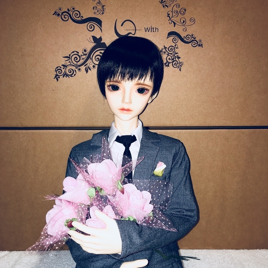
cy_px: 157
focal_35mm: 35
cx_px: 131
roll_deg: +0.5
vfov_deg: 47.0
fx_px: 307
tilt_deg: -15.2
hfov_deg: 47.2
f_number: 2.2
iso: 25
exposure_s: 1/36
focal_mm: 4.15
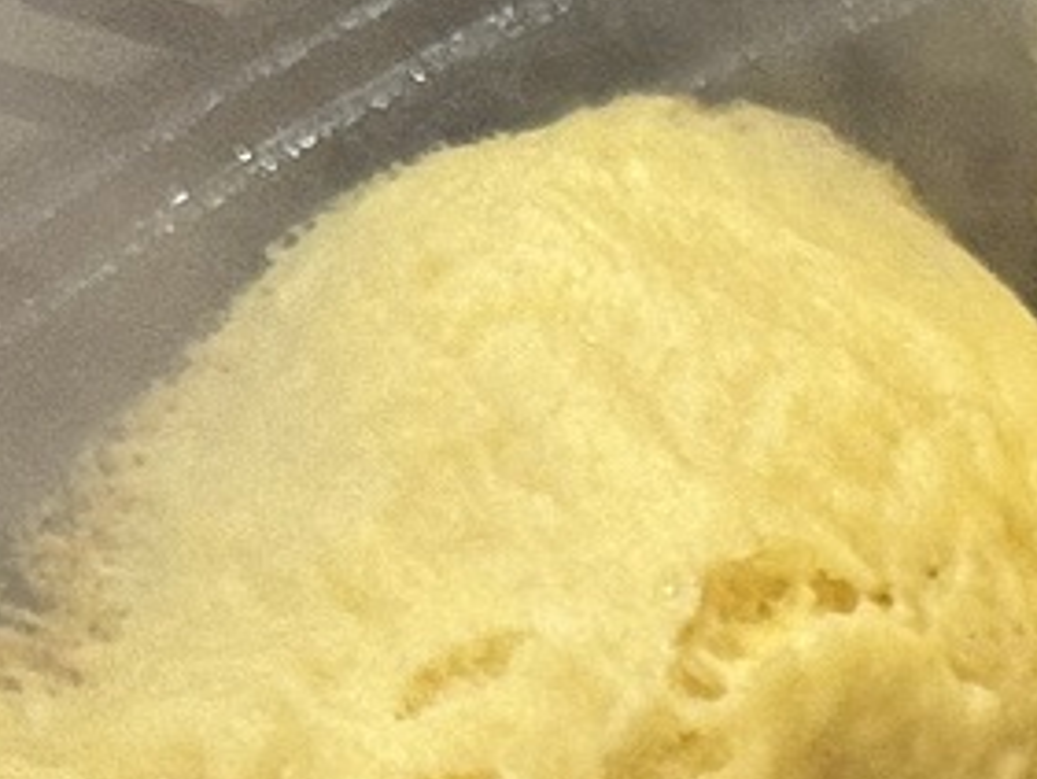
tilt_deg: -53.1
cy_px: 2156
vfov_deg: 7.8
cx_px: 1664
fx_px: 5125
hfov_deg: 11.0
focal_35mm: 171
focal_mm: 6.86
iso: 160
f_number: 1.78
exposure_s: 1/50
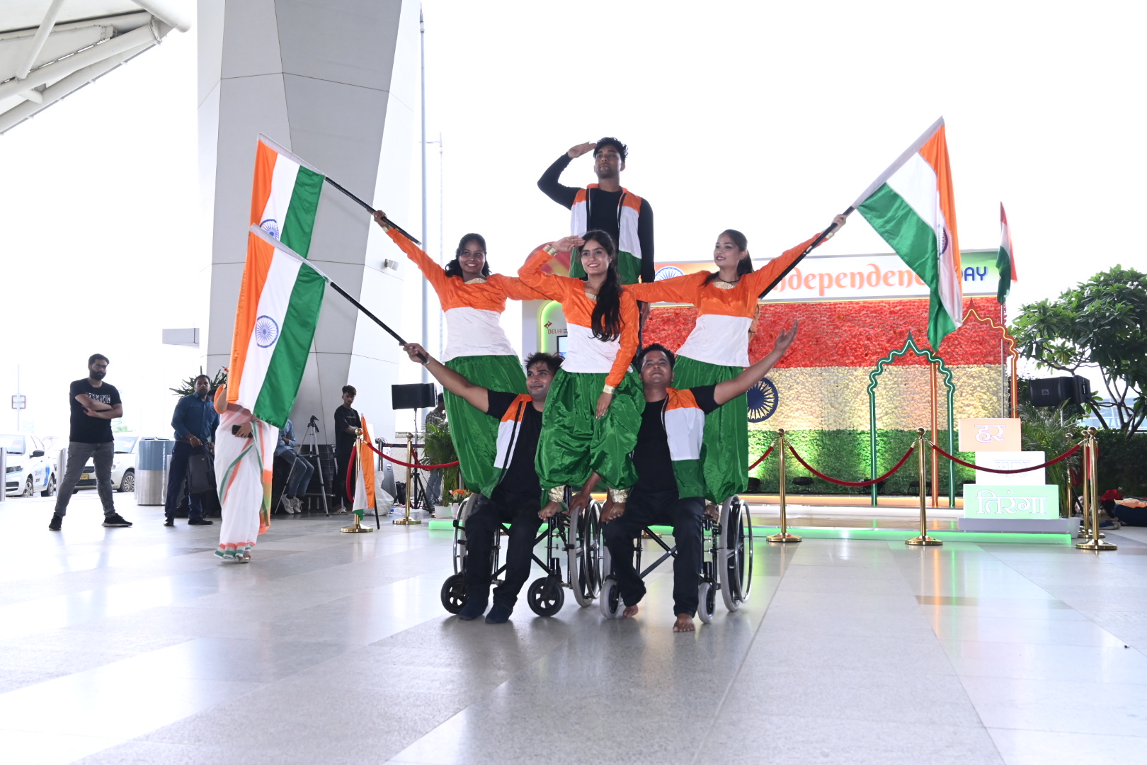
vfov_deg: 40.0
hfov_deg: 57.2
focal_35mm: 33
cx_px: 574
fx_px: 1051
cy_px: 382
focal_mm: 33
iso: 1600
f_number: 5.6
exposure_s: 1/200
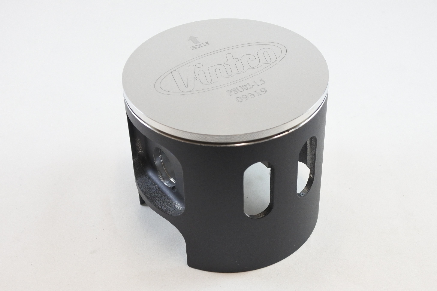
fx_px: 534
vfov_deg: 30.5
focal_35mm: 44
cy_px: 146
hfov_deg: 44.5
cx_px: 218
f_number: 4.5
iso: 560
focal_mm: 16.5
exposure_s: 1/125
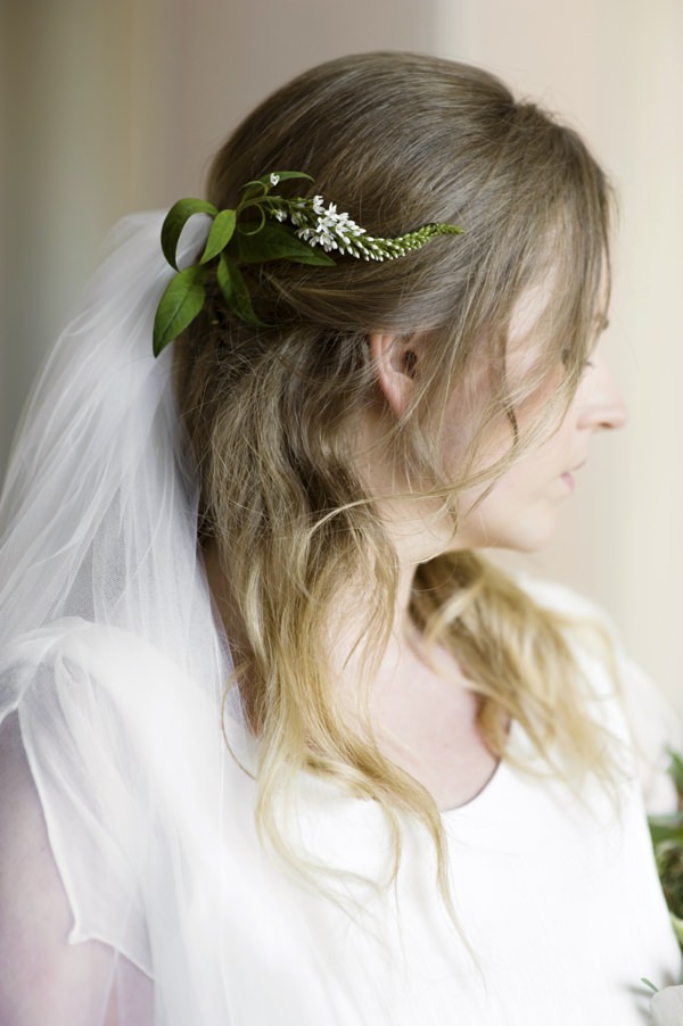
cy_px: 513
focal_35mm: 85
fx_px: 2422
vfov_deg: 23.9
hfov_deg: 16.0
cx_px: 342
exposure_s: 1/200
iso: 250
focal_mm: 85
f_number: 2.2
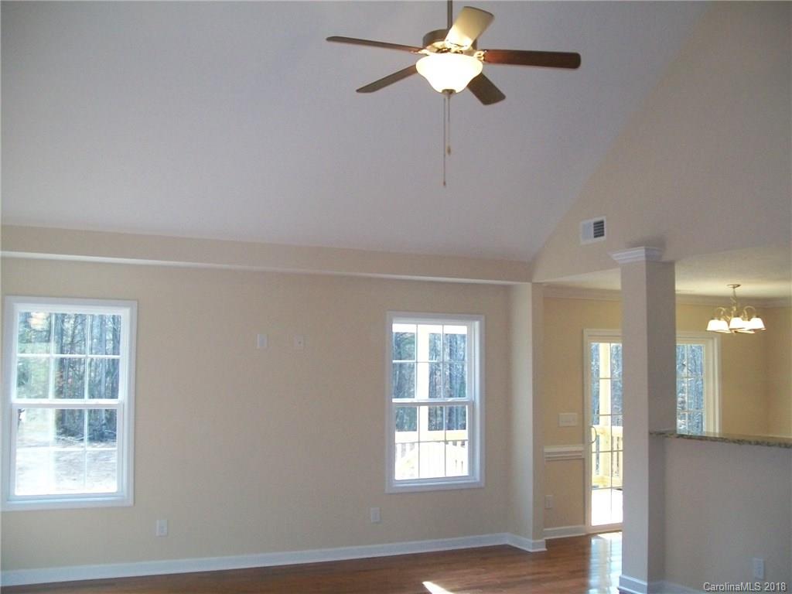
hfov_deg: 51.4
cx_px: 396
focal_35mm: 36
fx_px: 824
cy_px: 297
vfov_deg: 39.7
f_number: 2.7
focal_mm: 6
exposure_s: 1/100
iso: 160
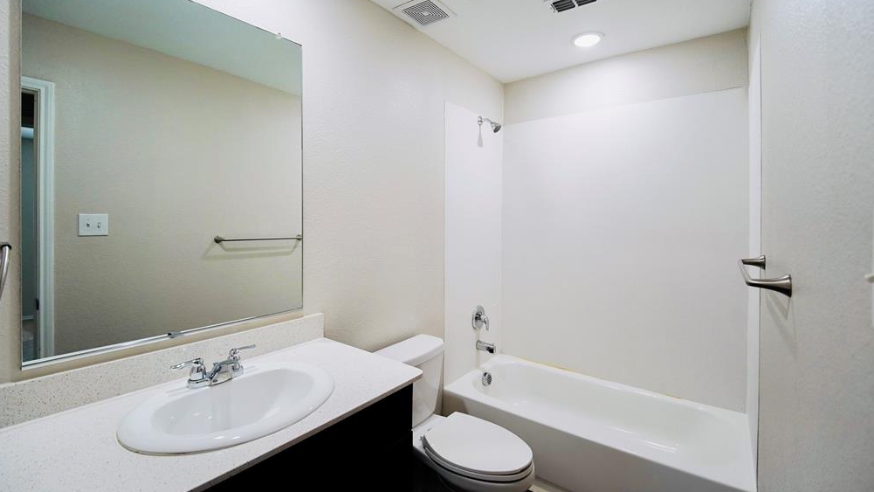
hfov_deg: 103.0
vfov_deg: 70.3
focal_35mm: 15
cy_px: 219
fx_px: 348
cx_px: 443
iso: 1000
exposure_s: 1/160
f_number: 4
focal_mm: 14
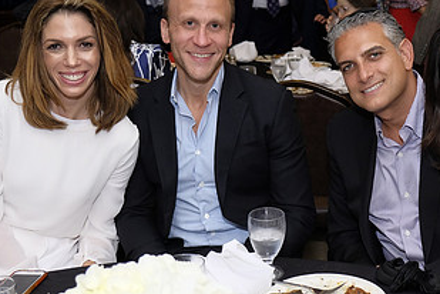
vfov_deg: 22.6
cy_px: 138
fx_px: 733
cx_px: 326
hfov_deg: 32.8
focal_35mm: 60
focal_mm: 21.4
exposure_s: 1/180
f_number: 3.2
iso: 1000
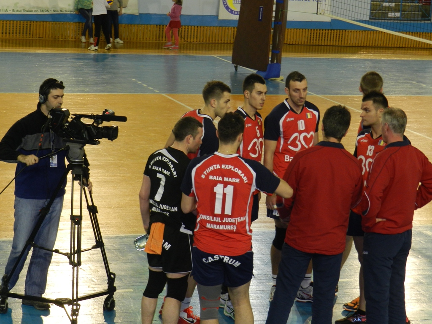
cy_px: 162
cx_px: 216
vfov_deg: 14.8
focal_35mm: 100
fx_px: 1248
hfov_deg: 19.6
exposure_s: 1/30
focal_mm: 17.7
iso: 280
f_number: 4.6
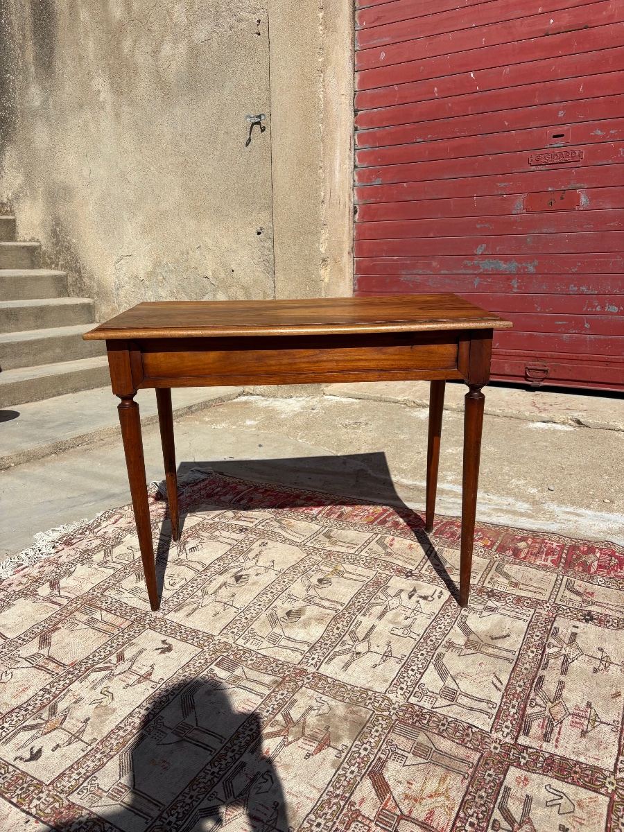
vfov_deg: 67.3
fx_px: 625
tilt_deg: -14.3
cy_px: 416
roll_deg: +1.2
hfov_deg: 53.1
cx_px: 312
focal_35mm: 26
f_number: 1.6
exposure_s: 1/6329
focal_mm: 5.96
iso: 50
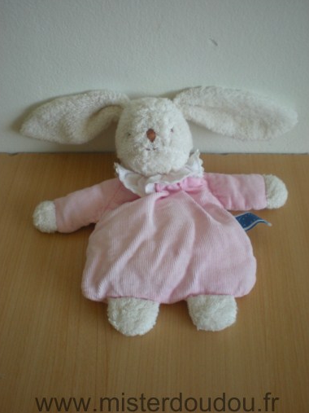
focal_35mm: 39
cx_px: 156
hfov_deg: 36.8
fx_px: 464
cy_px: 207
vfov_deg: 47.9
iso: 167
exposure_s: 1/62
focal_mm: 6.3
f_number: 3.1
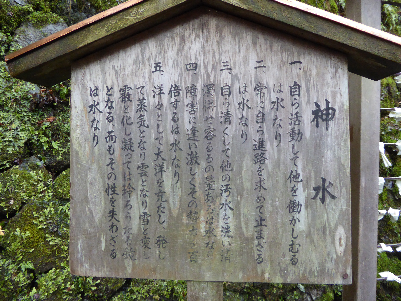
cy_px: 150
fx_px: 290
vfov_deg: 54.9
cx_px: 200
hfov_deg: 69.4
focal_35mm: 25
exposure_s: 1/60
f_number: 3.3
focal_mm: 4.3
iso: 400
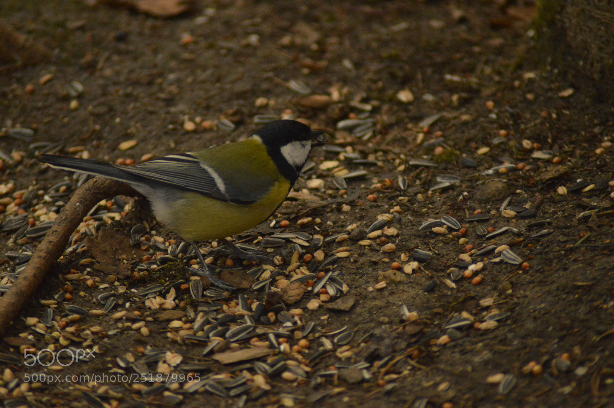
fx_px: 7669
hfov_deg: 4.6
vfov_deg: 3.0
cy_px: 204
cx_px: 307
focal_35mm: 450
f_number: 5.6
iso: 3200
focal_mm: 300
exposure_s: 1/2500
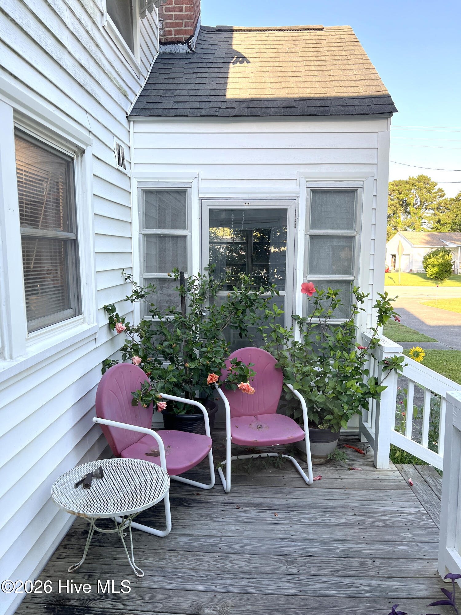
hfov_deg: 53.1
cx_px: 230
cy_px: 308
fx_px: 462
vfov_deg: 67.3
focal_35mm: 26
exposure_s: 1/351
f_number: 1.5
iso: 50
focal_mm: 5.7
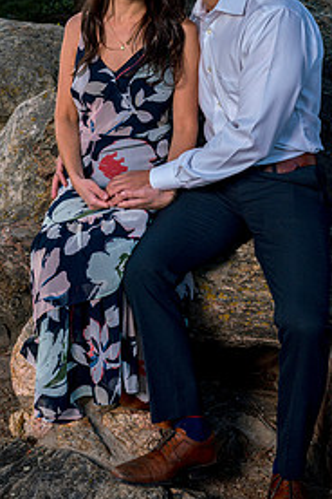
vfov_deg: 34.8
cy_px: 172
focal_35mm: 57
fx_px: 788
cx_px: 155
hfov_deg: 23.8
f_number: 5.6
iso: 160
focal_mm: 35
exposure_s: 1/200
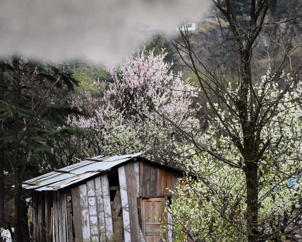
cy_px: 124
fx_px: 1403
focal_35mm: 157
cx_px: 217
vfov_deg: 9.8
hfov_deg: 12.3
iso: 250
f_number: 5.6
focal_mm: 62
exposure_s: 1/125
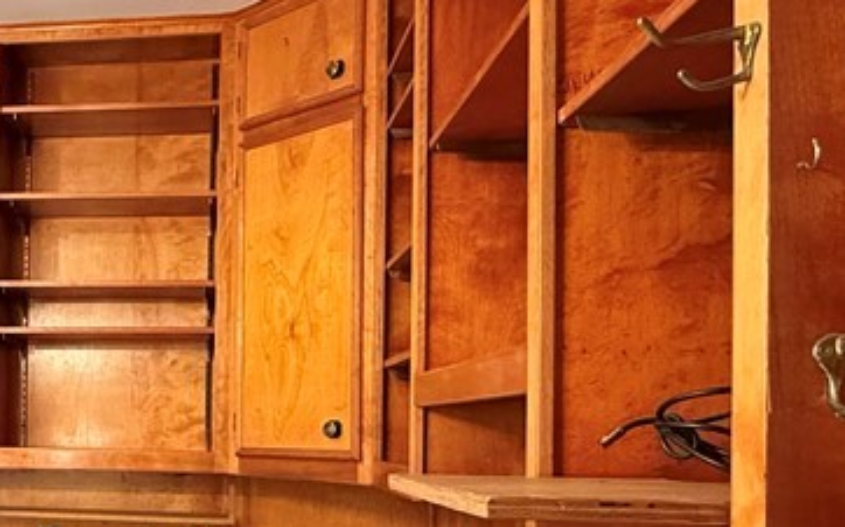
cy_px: 408
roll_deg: -1.1
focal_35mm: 42
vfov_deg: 29.9
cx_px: 65
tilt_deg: +0.8
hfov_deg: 42.7
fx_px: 967
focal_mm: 2.22
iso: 1000
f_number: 2.2
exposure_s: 1/60
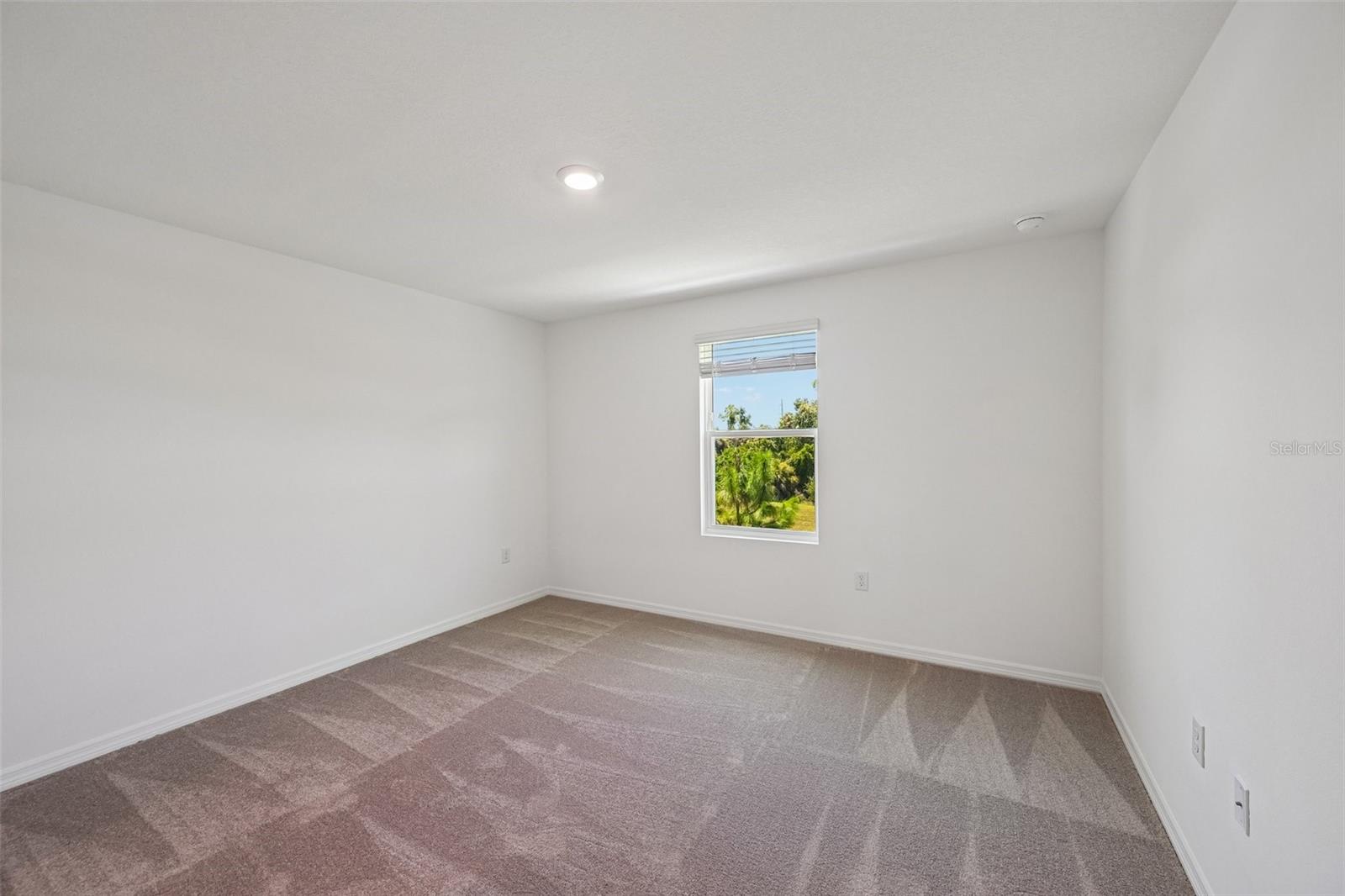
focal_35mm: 14
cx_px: 672
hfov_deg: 104.3
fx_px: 523
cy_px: 448
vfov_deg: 81.2
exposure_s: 1/60
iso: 400
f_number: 8
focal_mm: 14
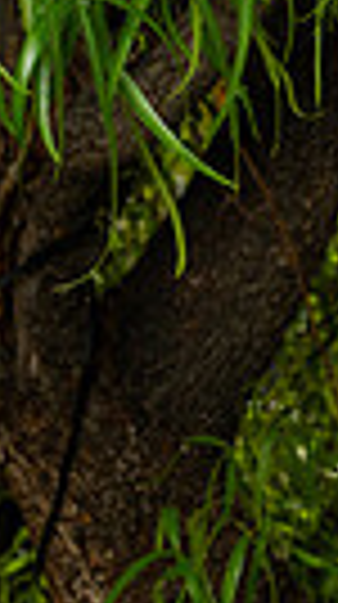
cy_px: 539
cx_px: 927
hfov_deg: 3.9
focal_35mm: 304
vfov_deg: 7.1
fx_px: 4862
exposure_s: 1/200
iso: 64
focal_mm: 62
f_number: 9
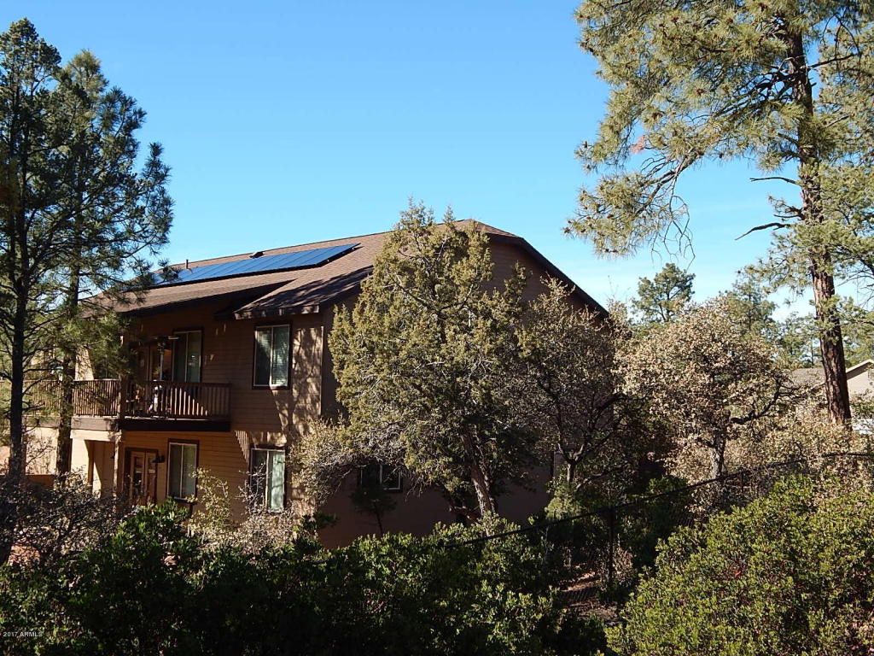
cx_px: 437
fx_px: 1237
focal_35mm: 49
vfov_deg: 29.7
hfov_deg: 38.9
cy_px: 328
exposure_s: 1/500
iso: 125
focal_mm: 8.6
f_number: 3.7
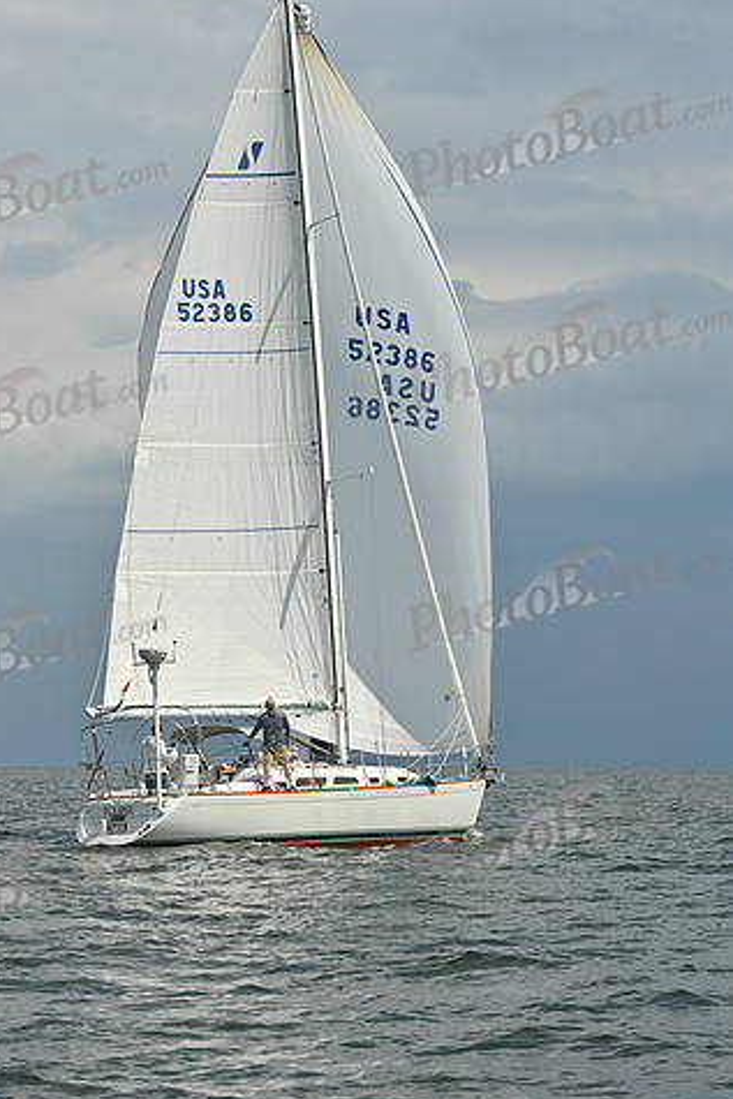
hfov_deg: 11.2
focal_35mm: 122
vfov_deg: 16.8
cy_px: 504
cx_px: 288
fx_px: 3723
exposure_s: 1/1600
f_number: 10
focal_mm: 100
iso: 320
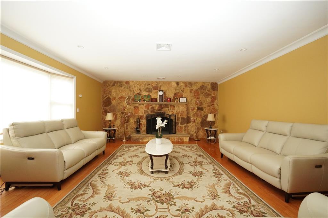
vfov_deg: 77.3
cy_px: 109
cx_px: 164
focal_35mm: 15
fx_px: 137
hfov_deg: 100.4
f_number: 4
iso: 1600
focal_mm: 10
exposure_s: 1/125
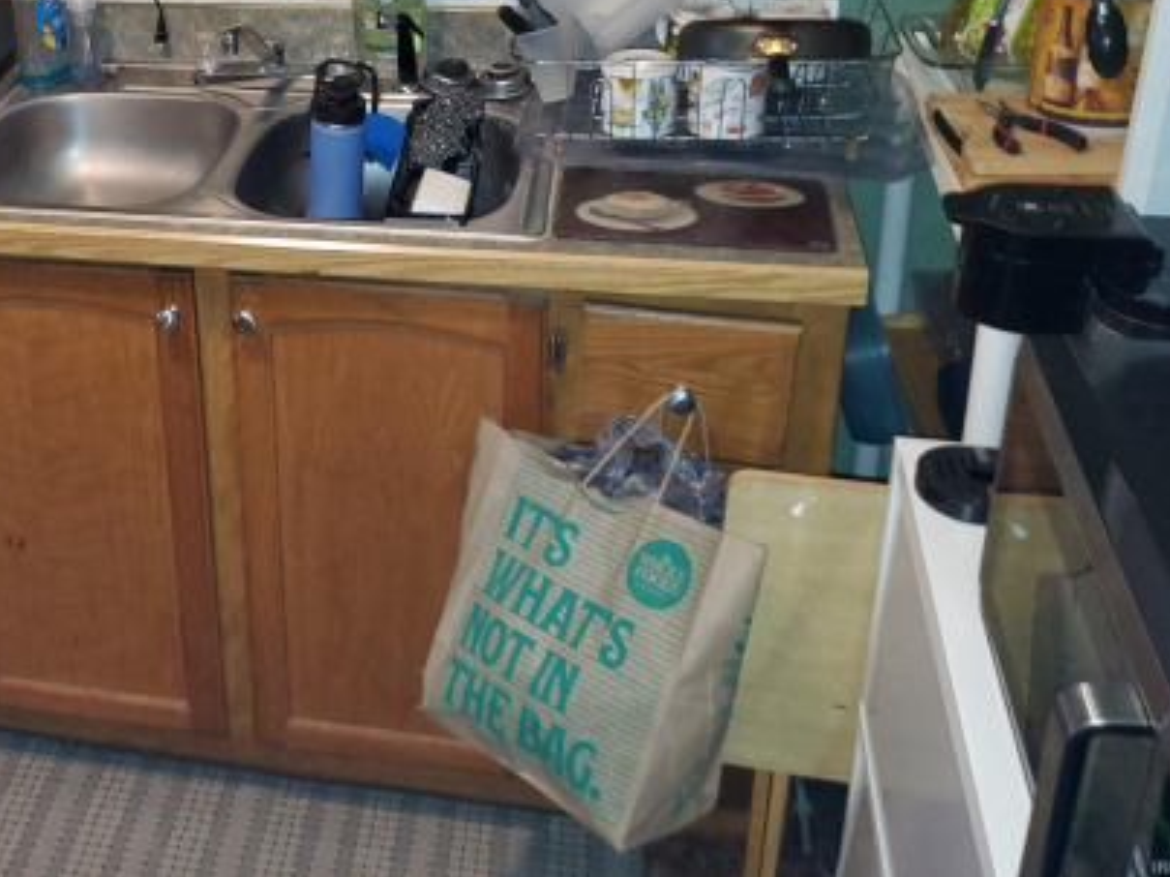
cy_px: 154
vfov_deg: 32.5
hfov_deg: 41.9
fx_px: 1453
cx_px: 234
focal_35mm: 43
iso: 125
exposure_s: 1/19
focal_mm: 4.3
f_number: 1.5
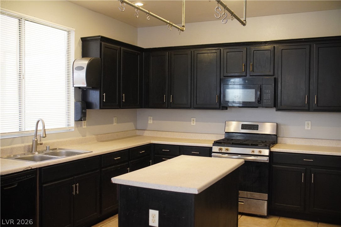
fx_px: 327
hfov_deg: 55.1
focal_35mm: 34
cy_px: 114
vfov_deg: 38.4
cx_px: 170
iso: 1600
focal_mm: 23
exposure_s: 1/160
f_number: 2.2
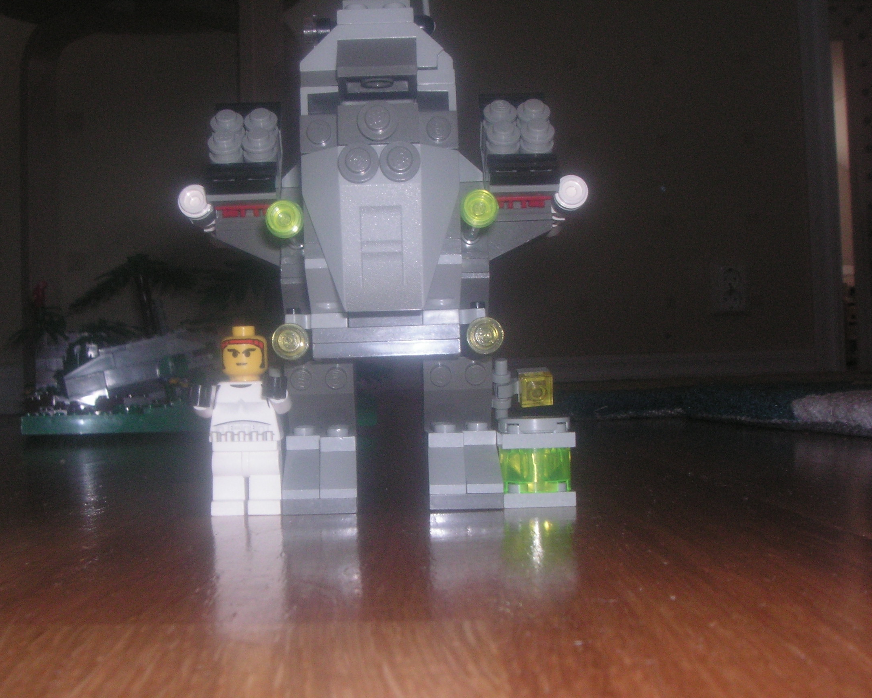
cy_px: 379
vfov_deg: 34.1
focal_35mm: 44
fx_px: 1135
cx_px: 392
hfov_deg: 42.0
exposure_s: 1/45
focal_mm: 6.3
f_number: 6.6
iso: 160
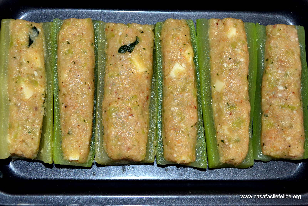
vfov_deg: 40.0
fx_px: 283
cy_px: 103
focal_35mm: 33
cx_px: 154
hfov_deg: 57.2
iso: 280
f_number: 3.8
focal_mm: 22
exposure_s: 1/60
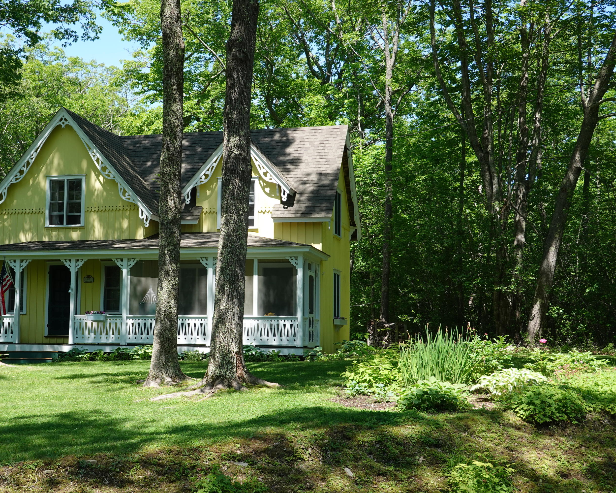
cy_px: 247
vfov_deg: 29.7
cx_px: 247
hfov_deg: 36.5
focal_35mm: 51
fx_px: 930
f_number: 5
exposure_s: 1/200
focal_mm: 16.54
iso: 125
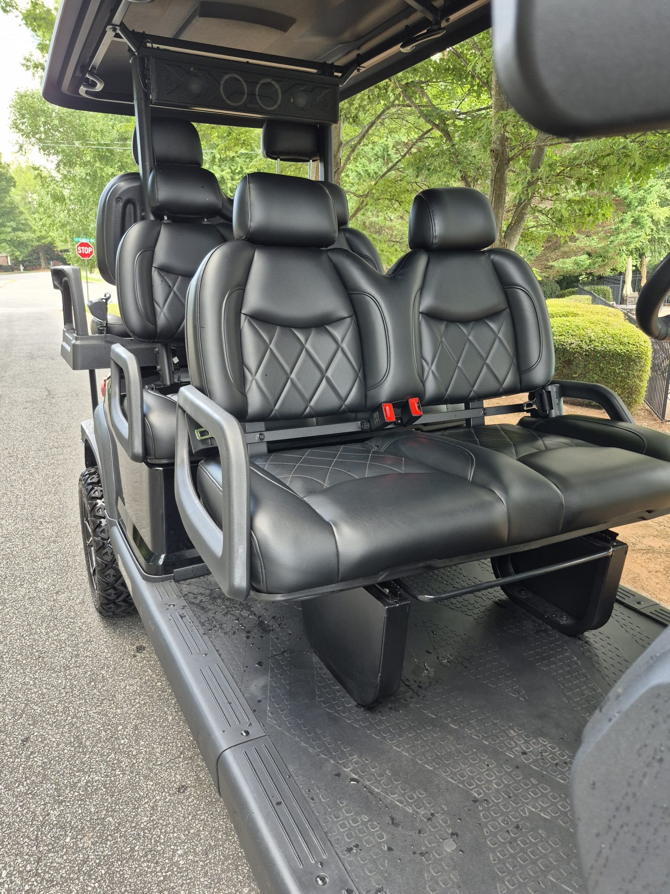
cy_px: 447
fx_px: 594
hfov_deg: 58.9
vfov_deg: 73.9
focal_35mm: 23
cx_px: 335
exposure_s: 1/180
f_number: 1.8
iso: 80
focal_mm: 5.4
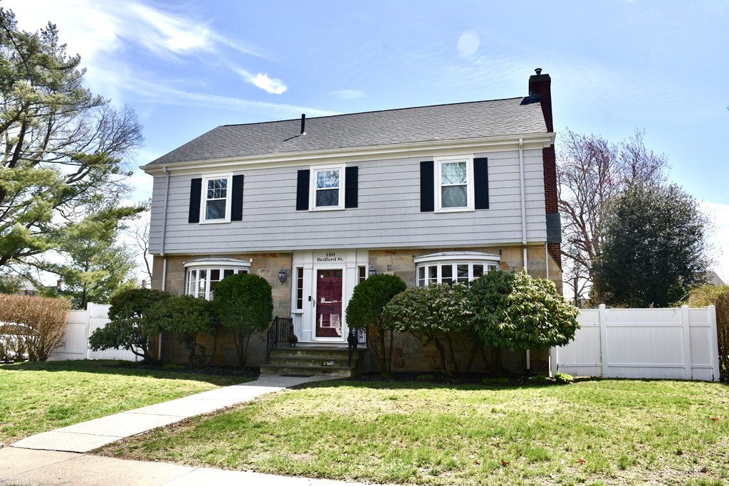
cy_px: 243
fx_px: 547
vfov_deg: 47.9
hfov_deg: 67.4
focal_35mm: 27
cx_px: 364
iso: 220
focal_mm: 18
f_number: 8
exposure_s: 1/500
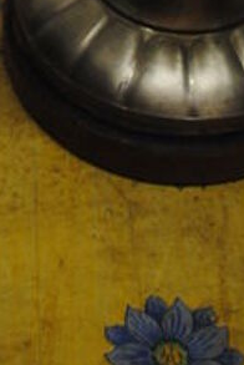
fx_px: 1866
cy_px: -556
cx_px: -5
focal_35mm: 184
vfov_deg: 9.7
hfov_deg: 7.4
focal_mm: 24
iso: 360
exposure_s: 1/30
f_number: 4
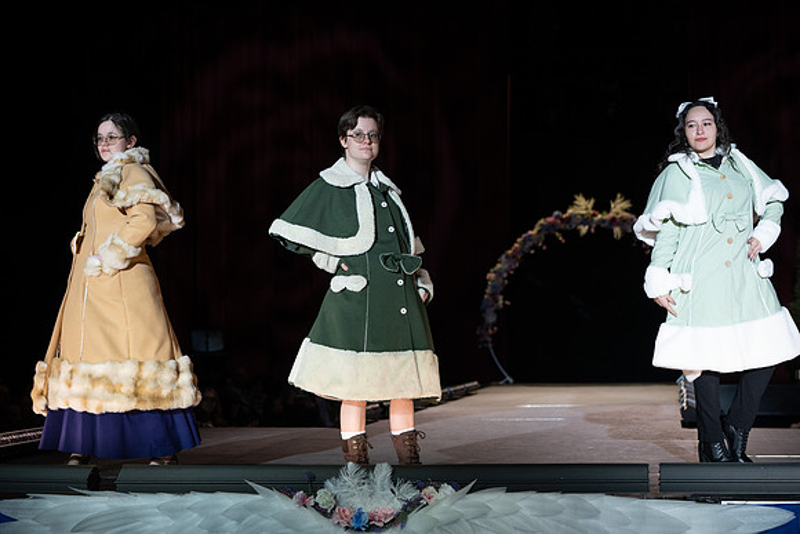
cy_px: 280
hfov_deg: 27.5
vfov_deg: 18.6
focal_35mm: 73
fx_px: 1632
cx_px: 380
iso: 800
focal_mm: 70
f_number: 3.5
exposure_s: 1/640
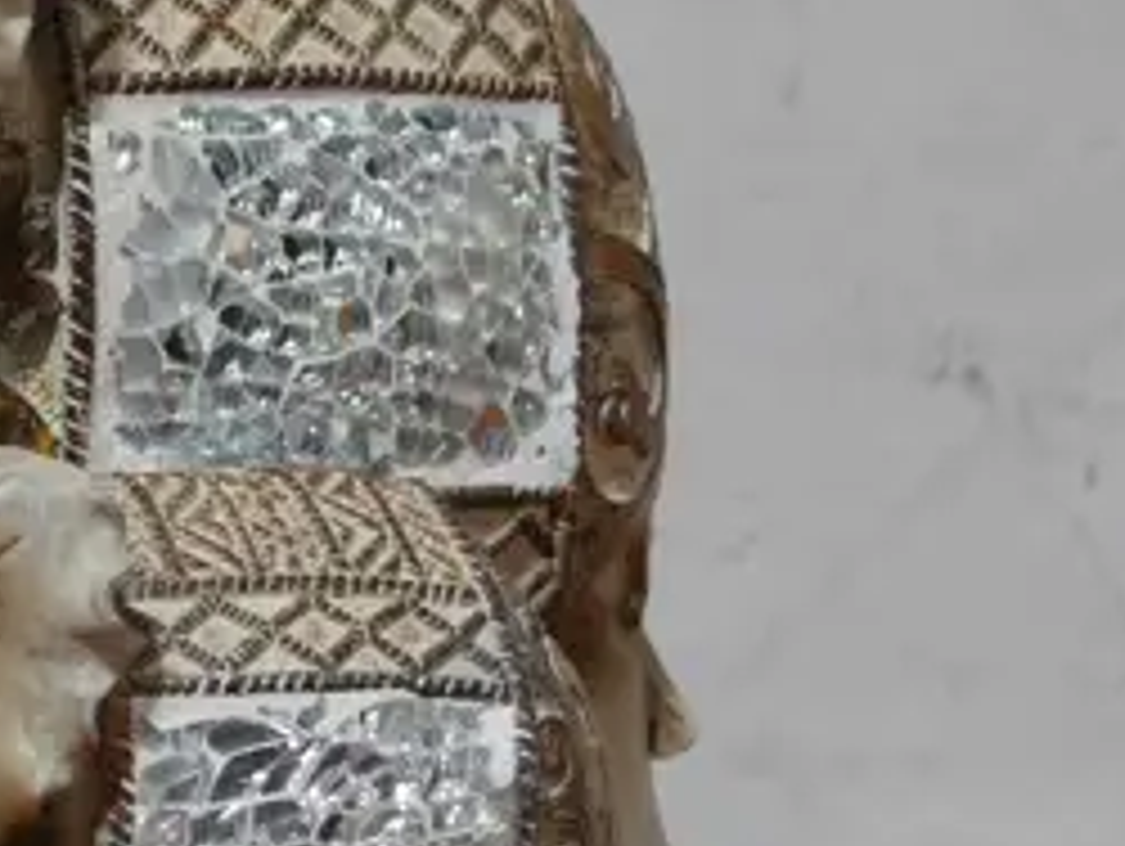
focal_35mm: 139
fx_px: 4522
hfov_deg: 13.1
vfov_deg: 10.6
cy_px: 52
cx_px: -774
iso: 320
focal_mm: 17
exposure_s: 1/60
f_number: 4
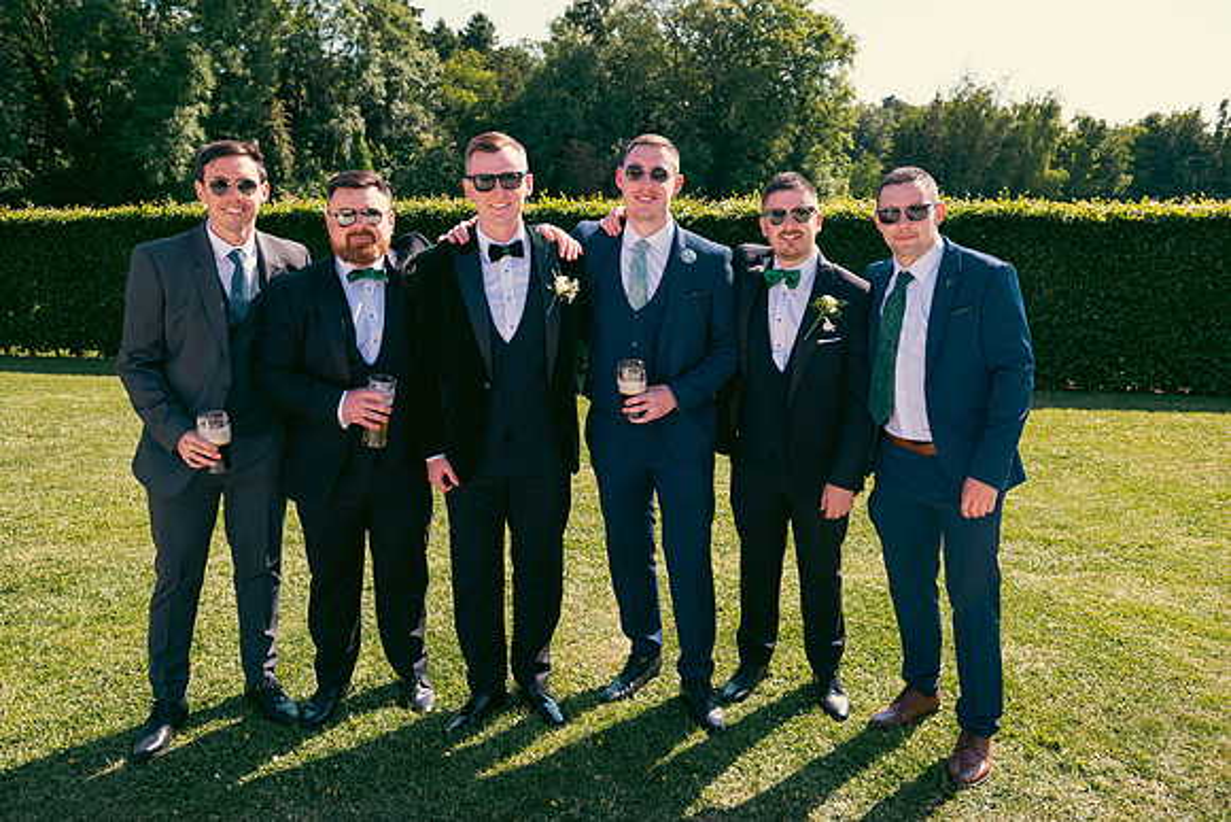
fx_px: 992
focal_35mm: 29
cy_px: 411
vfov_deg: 45.0
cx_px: 616
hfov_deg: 63.6
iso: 200
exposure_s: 1/640
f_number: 5
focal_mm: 29
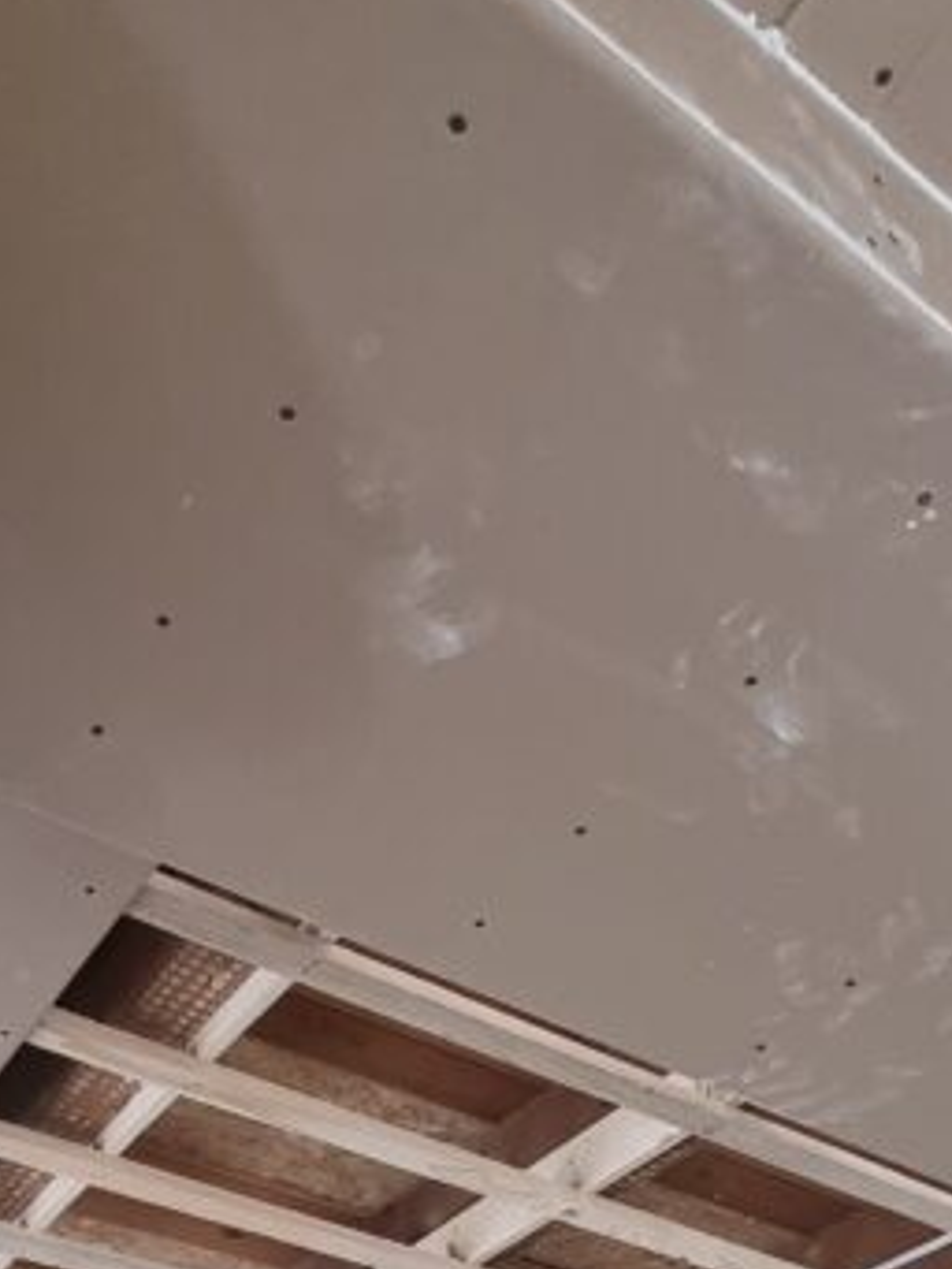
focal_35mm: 39
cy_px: 1284
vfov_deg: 41.3
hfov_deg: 36.8
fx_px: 1429
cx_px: 506
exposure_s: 1/33
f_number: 2.2
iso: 640
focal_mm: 2.2
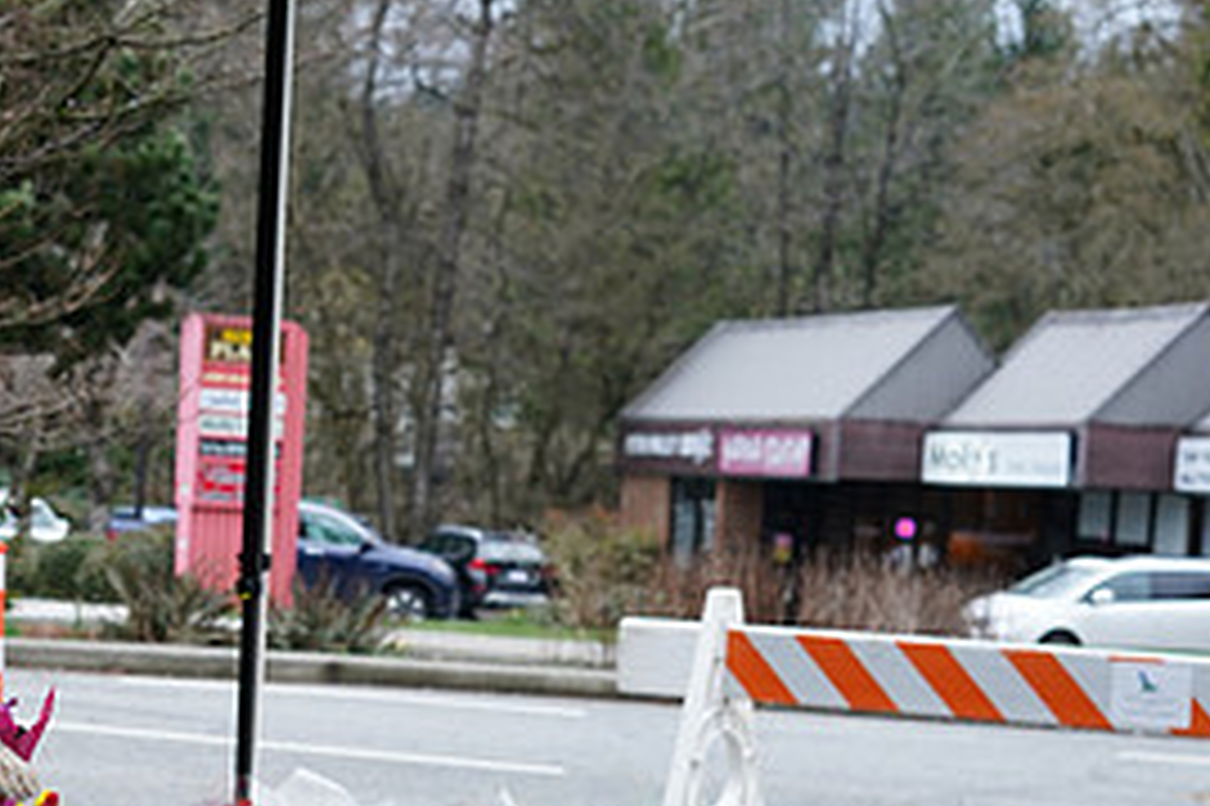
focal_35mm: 108
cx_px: 67
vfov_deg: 12.5
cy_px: 849
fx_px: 3628
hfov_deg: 18.5
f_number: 5.6
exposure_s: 1/125
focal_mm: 50
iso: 640
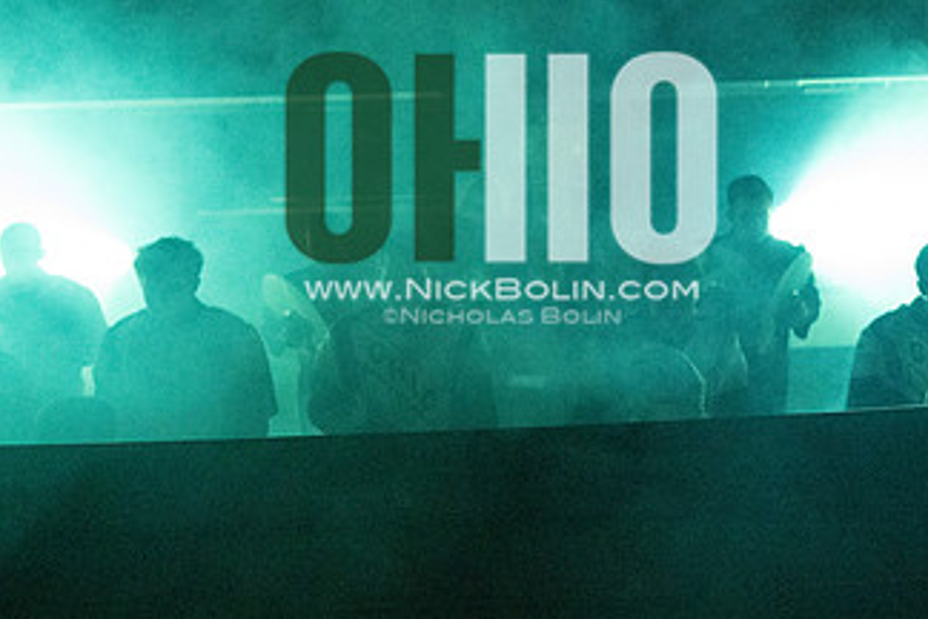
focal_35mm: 43
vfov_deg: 30.9
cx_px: 501
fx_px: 1108
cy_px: 188
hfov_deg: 45.4
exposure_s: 1/500
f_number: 2.8
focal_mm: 24
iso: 25600
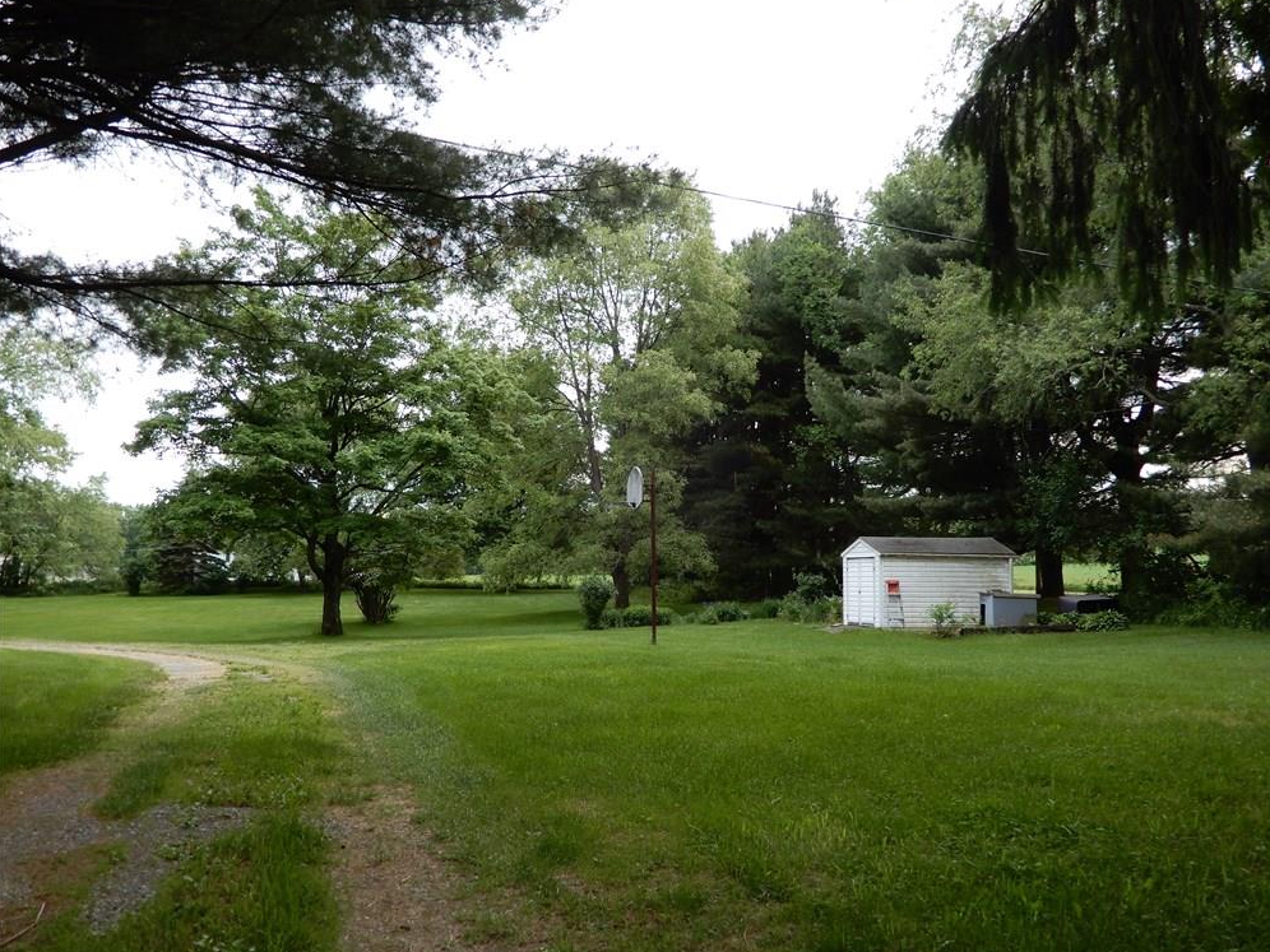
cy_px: 472
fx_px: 1321
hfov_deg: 51.4
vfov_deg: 39.7
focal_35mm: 36
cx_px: 649
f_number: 4
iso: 80
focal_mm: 6.2
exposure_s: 1/50
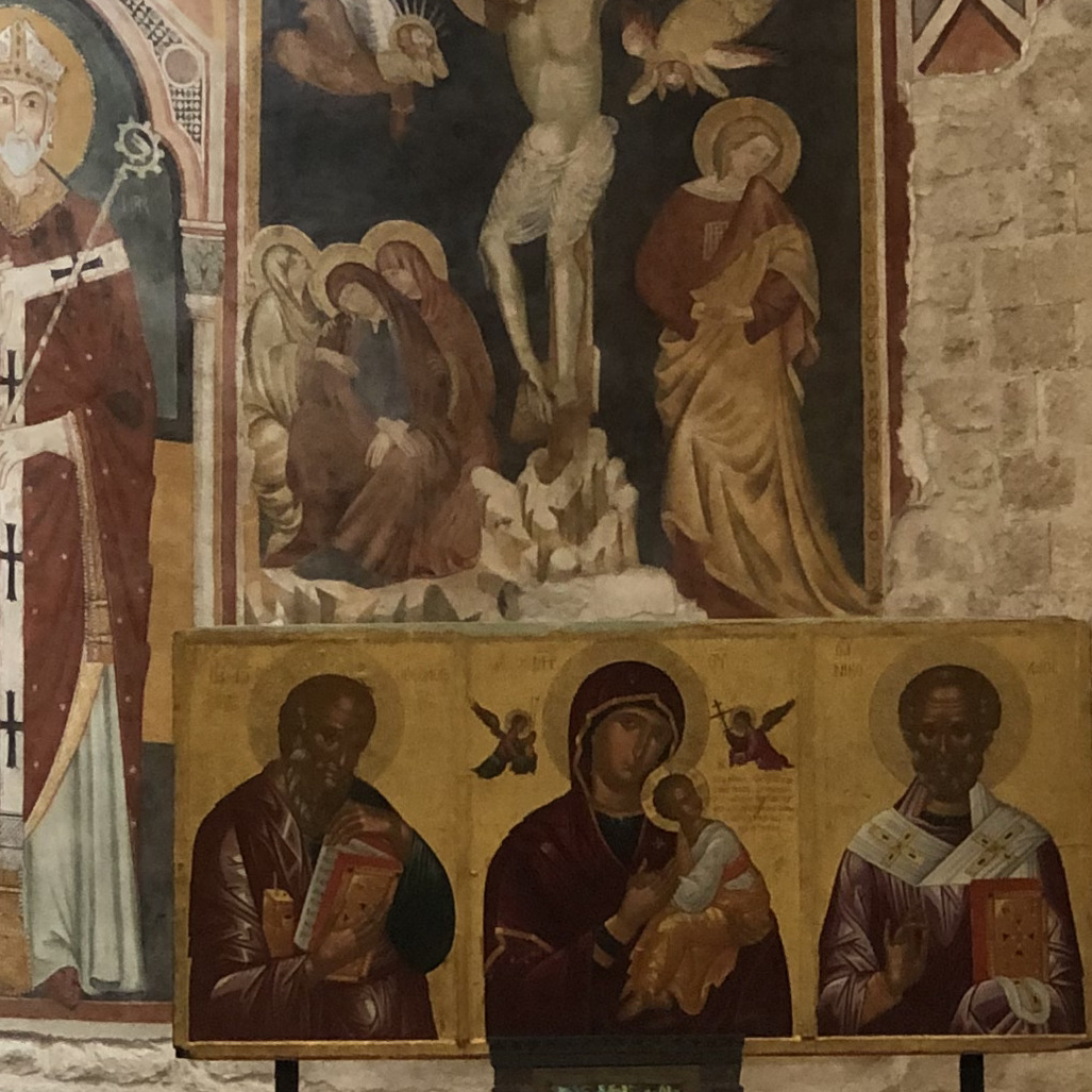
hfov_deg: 9.8
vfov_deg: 9.7
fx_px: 6389
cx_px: 517
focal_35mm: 179
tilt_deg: +10.4
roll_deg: +0.9
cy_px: 221
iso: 100
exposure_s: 1/33
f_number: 2.4
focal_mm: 6
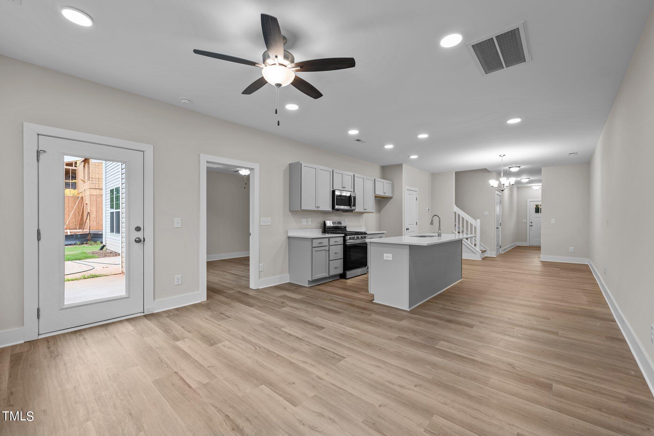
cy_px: 218
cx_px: 327
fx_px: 254
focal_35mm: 14
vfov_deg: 81.2
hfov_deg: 104.3
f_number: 7.1
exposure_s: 1/6
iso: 200
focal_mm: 14
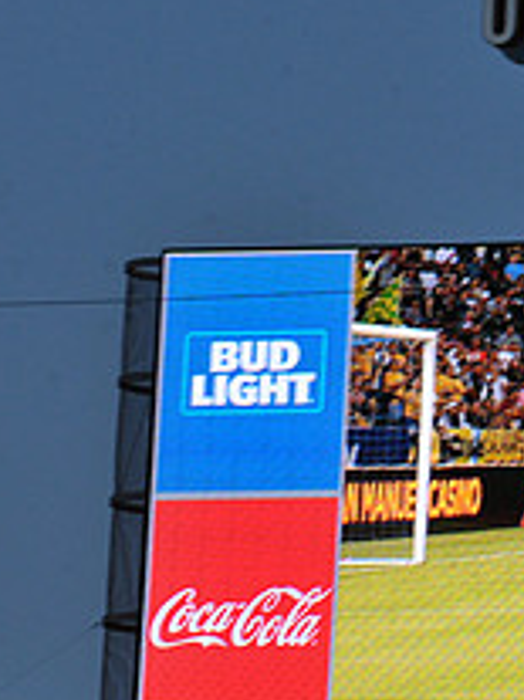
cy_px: 365
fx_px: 10890
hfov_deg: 2.7
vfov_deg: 3.7
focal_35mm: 539
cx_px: 845
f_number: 10
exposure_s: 1/400
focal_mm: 200
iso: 1250
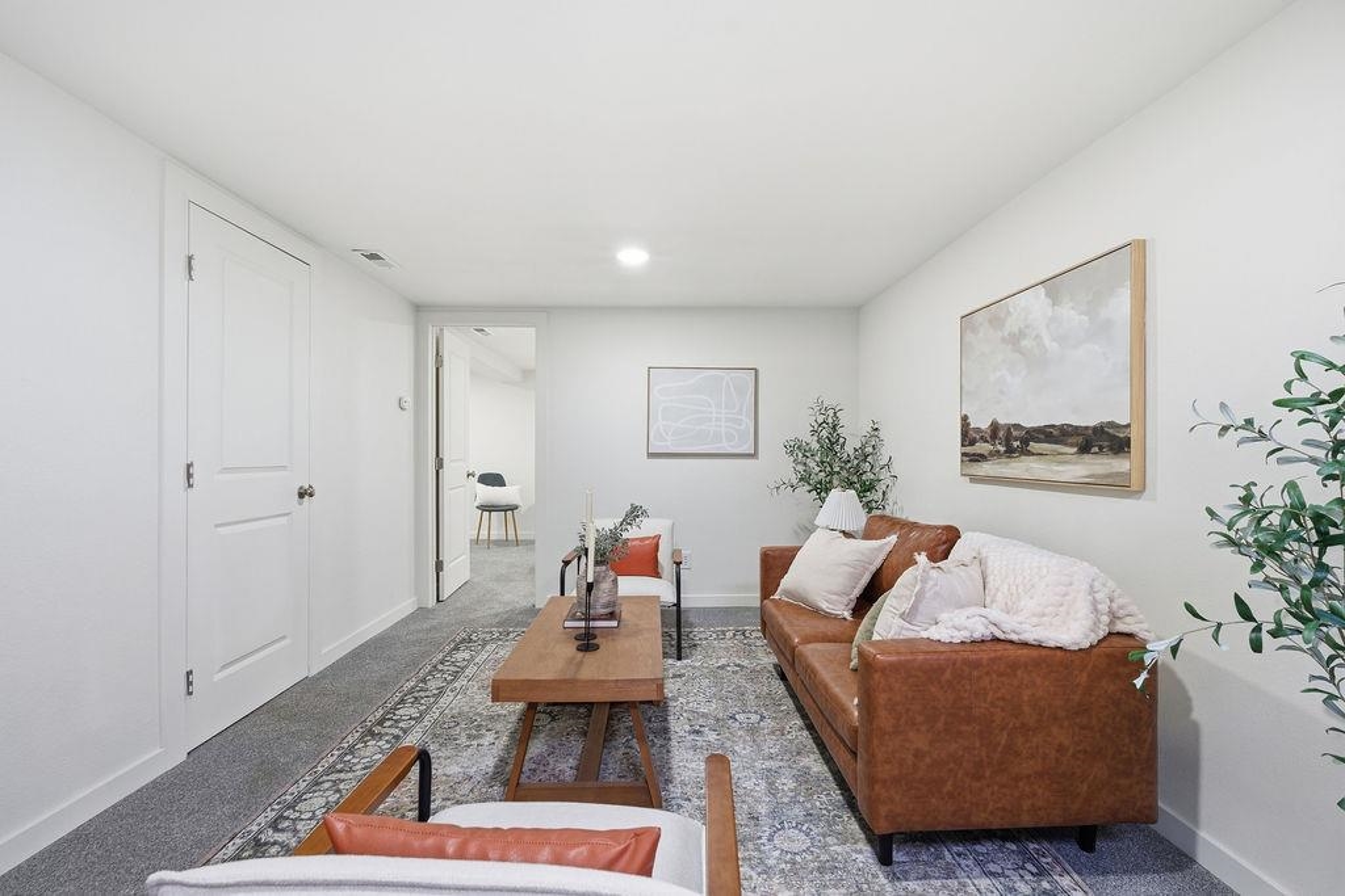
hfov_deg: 96.7
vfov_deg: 73.8
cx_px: 672
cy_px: 448
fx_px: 598
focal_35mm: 16
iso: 100
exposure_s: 1/13
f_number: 8
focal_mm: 16
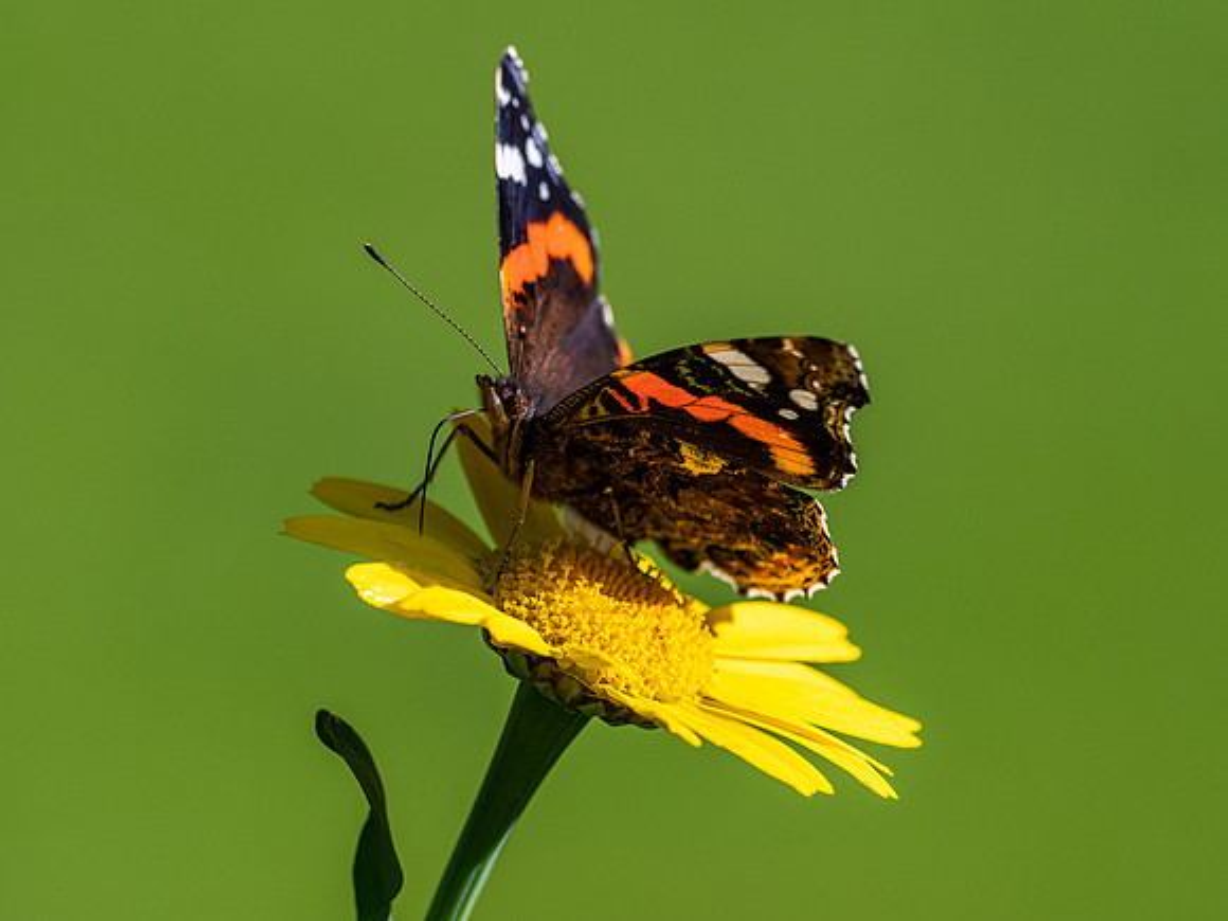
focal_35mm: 702
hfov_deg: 2.8
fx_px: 24886
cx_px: 511
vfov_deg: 2.1
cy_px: 383
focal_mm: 300
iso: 200
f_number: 5
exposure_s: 1/640
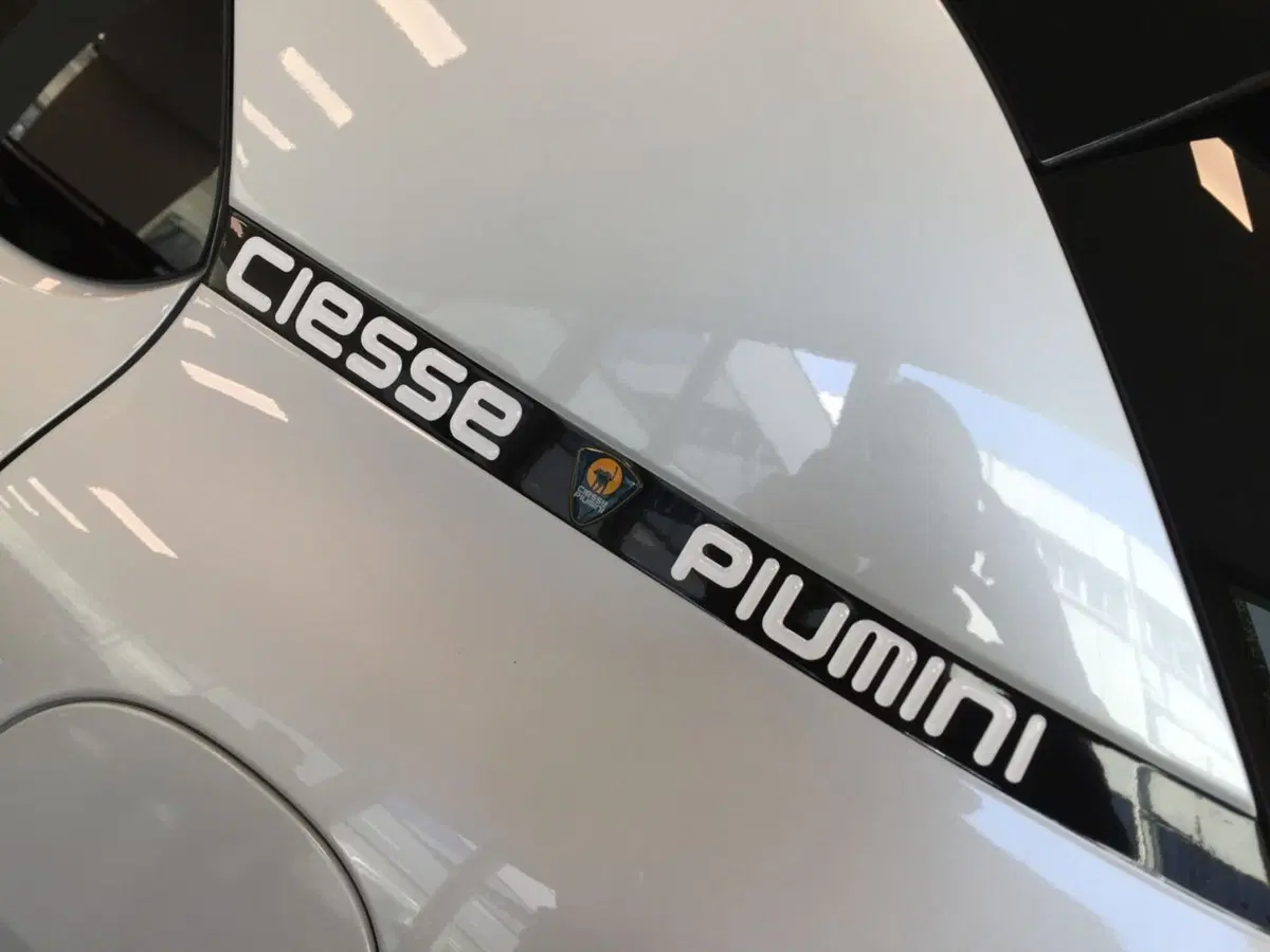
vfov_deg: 48.2
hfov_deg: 61.7
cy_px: 476
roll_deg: -26.5
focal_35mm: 29
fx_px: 1064
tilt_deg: -30.9
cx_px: 635
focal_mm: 4.15
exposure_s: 1/100
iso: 40
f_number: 2.2
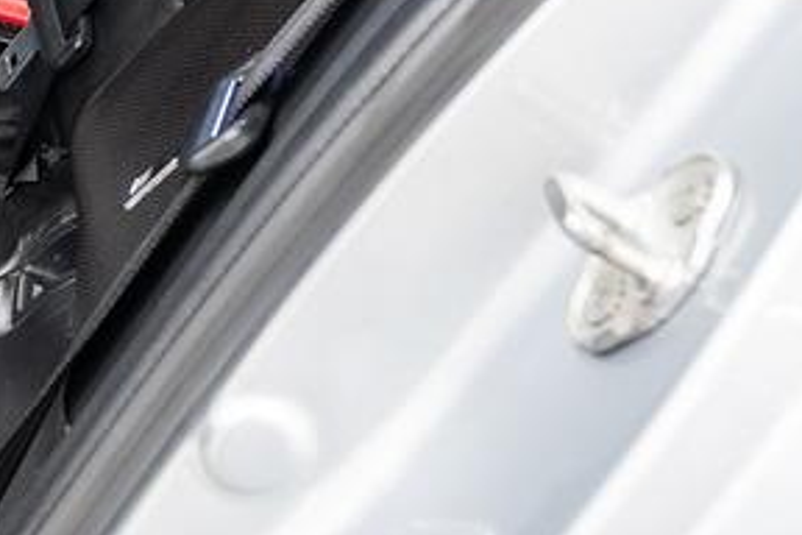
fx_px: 2673
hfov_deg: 15.2
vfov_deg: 11.2
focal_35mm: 120
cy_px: -84
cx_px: -551
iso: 100
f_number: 5.6
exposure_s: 1.3
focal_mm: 24
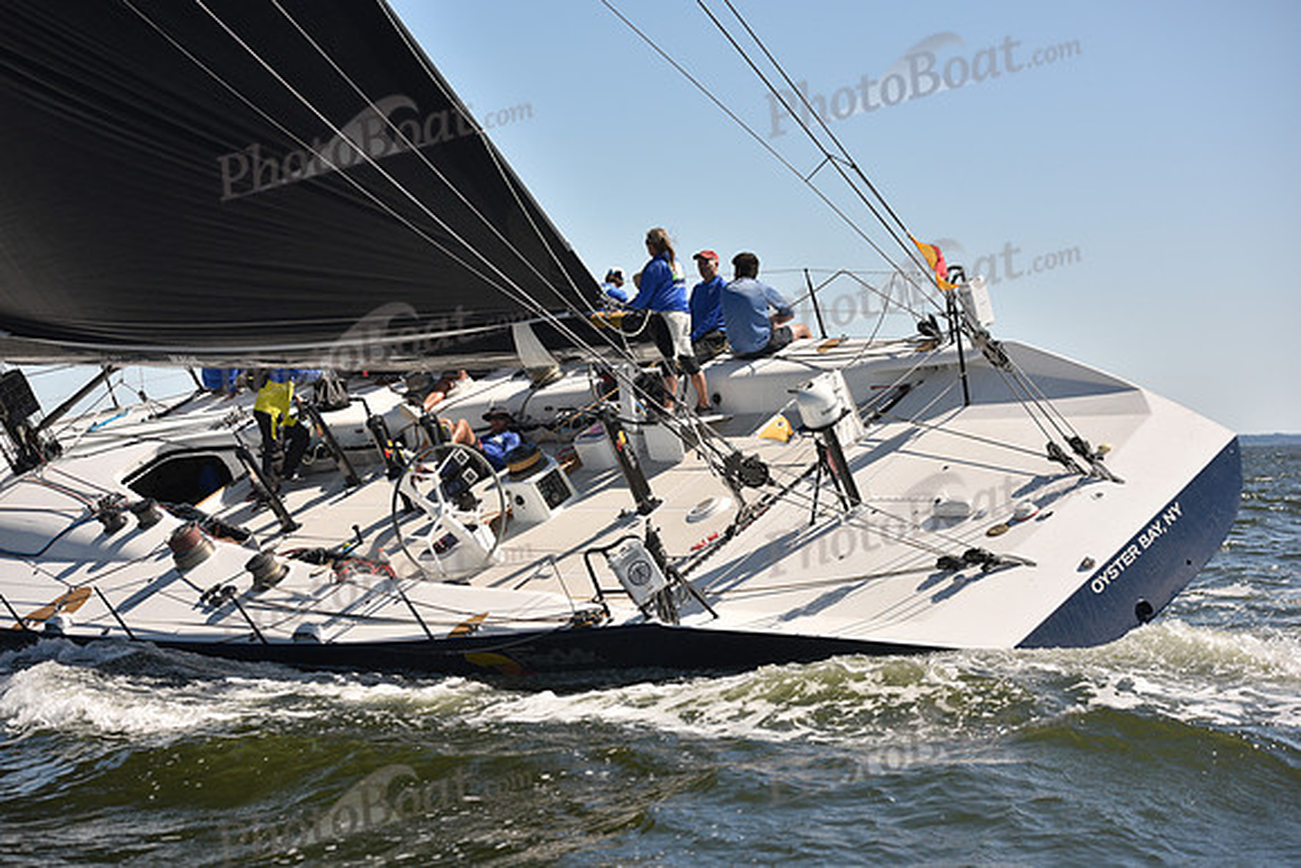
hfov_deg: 28.8
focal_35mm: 70
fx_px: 2530
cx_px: 650
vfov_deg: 19.5
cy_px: 434
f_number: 4.5
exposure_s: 1/1000
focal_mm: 70
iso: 250
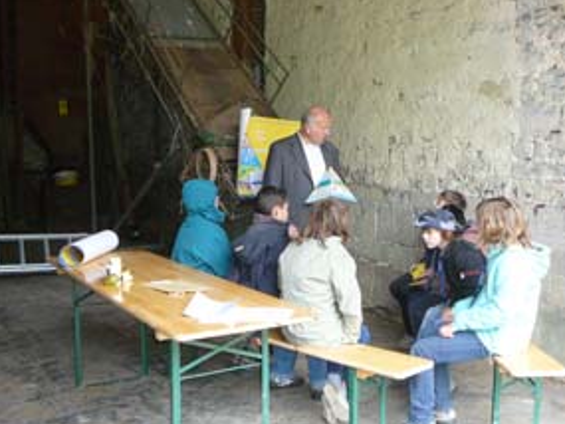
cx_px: 339
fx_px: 702
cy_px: 219
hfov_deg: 43.6
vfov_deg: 33.6
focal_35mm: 43
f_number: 2.8
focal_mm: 5.2
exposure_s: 1/30
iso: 160
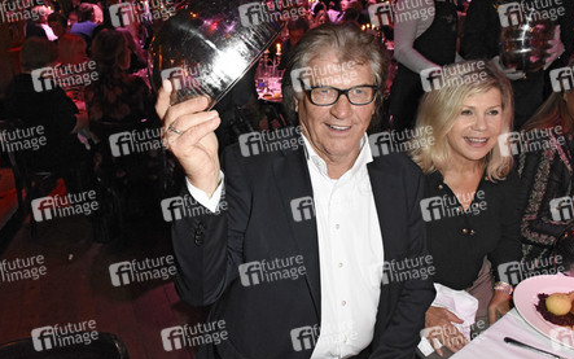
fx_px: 438
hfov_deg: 66.5
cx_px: 290
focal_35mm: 28
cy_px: 174
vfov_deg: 44.5
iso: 5000
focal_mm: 18
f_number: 6.3
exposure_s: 1/60
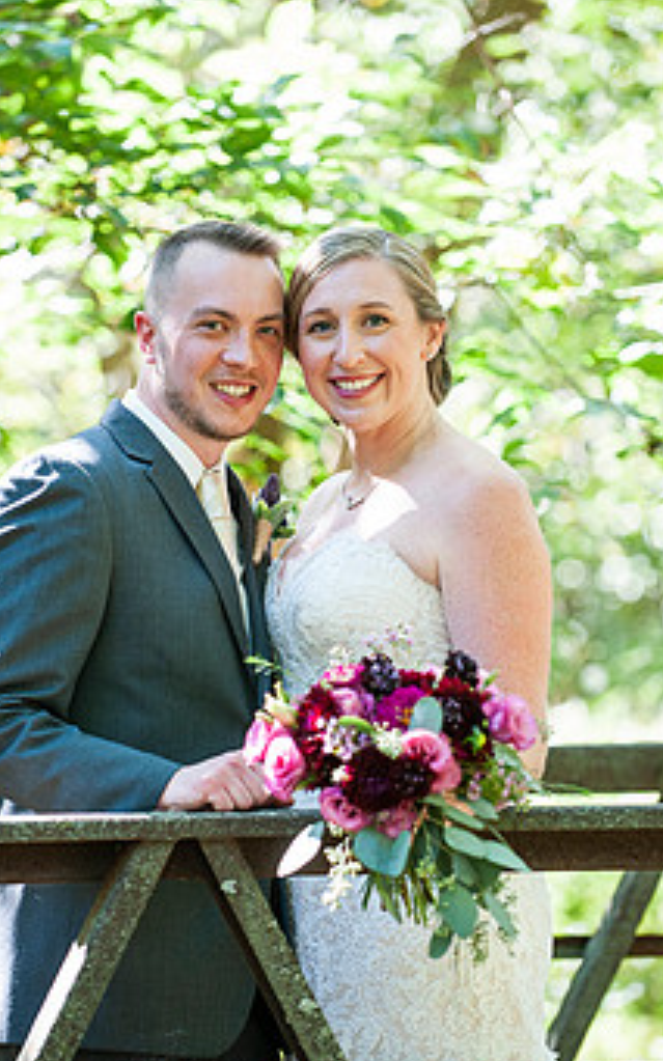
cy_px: 538
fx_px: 5437
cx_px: 307
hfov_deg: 7.0
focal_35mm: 188
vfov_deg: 11.1
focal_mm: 140
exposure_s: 1/320
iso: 400
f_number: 2.8
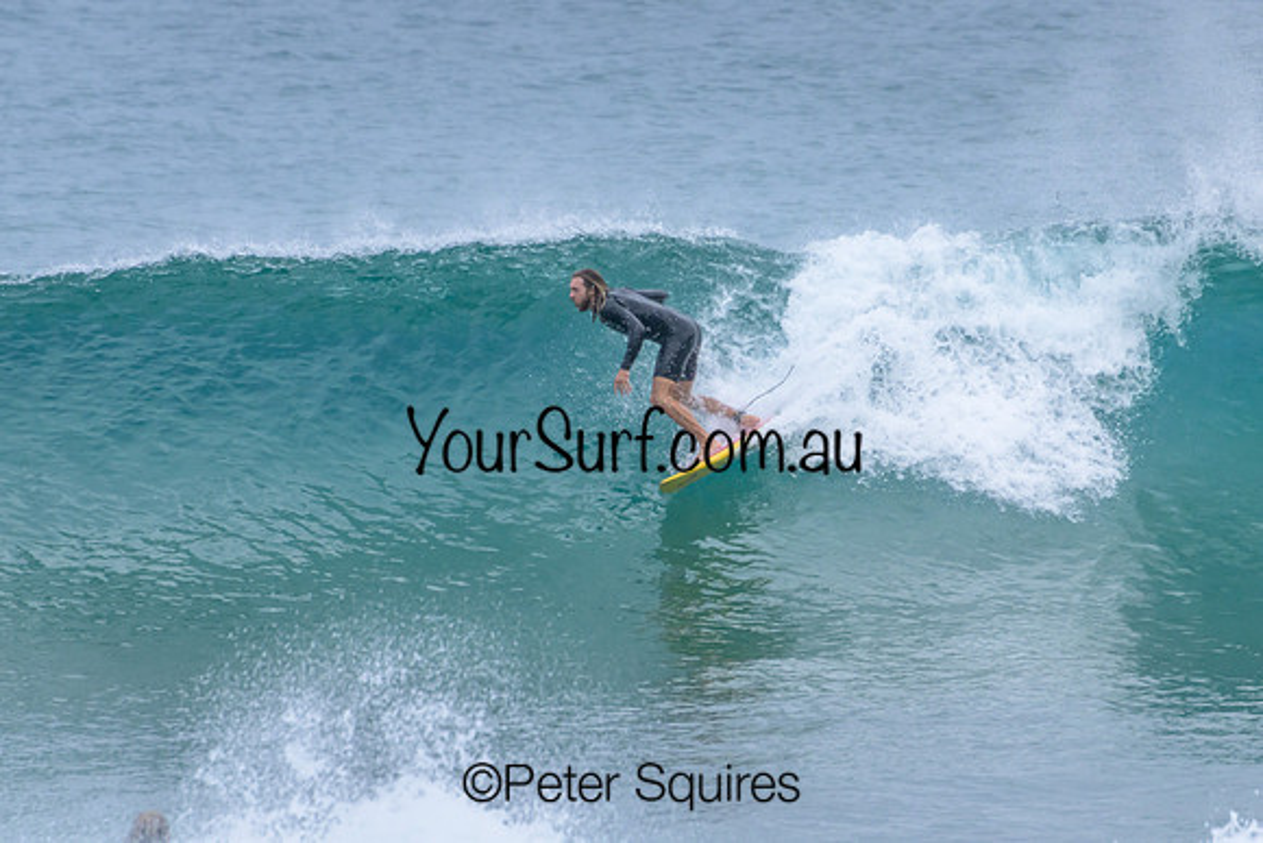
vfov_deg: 1.7
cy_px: 422
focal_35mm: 800
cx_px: 632
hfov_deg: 2.6
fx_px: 28072
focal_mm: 800
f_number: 11
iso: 1800
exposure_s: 1/2000
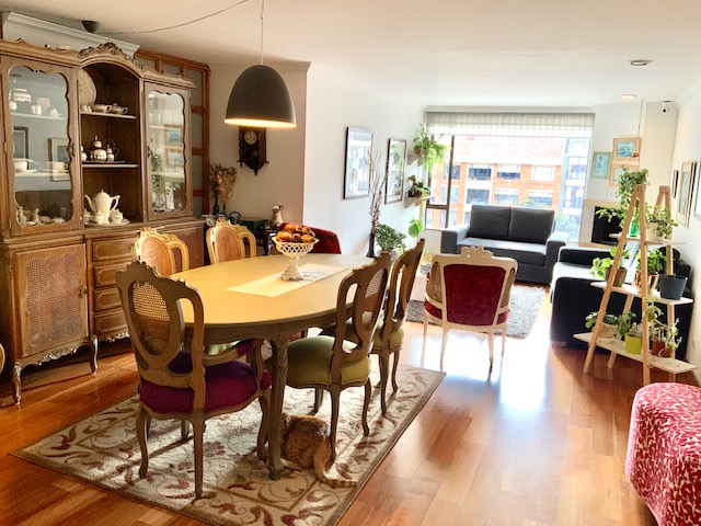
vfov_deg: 48.2
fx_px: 587
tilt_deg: -9.4
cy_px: 263
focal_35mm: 29
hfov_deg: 61.7
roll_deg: -2.0
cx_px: 350
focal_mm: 3
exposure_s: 1/60
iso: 64
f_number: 1.8
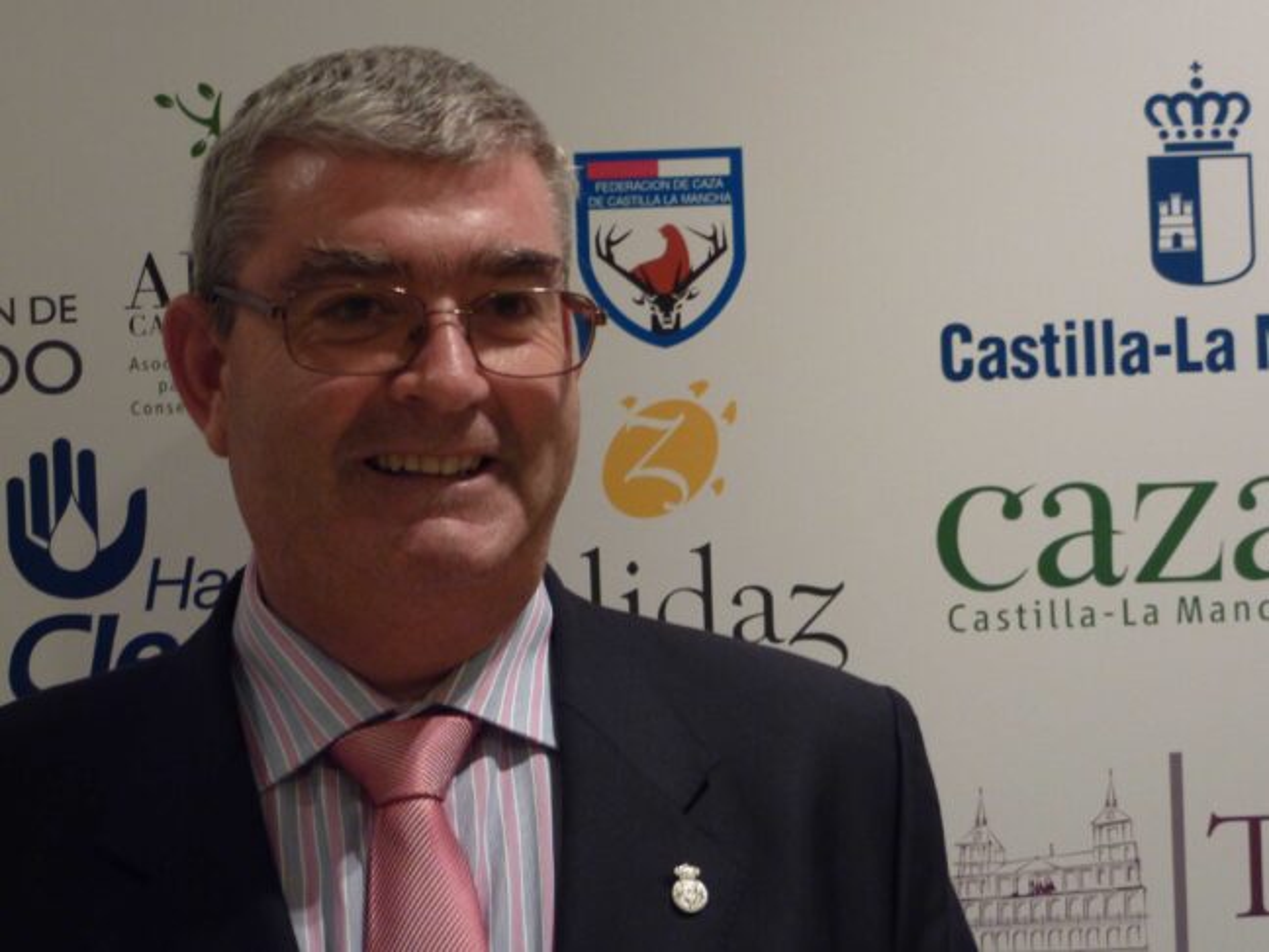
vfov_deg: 23.3
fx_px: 2310
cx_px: 634
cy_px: 476
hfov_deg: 30.7
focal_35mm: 63
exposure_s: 1/8
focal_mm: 10.3
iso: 200
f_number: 4
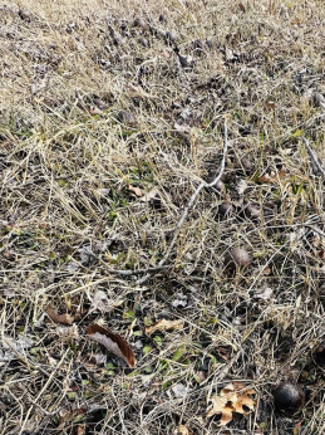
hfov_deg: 45.9
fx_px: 338
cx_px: 299
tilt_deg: -51.3
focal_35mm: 27
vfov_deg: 54.2
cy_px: 414
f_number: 2.2
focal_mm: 2.22
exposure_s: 1/443
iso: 40
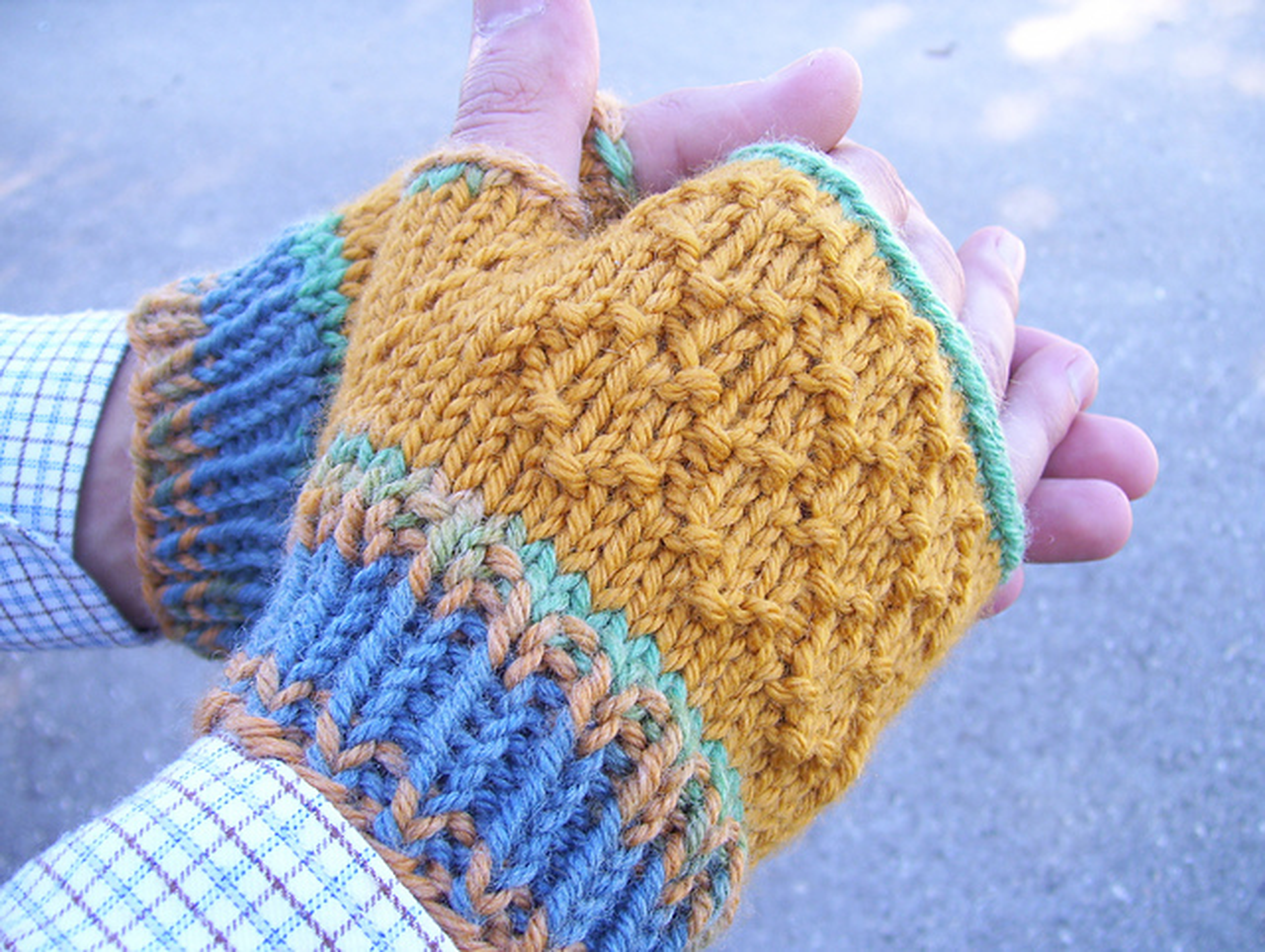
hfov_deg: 51.3
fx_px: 1318
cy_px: 476
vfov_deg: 39.8
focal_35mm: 36
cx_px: 632
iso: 80
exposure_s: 1/160
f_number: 2.7
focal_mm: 6
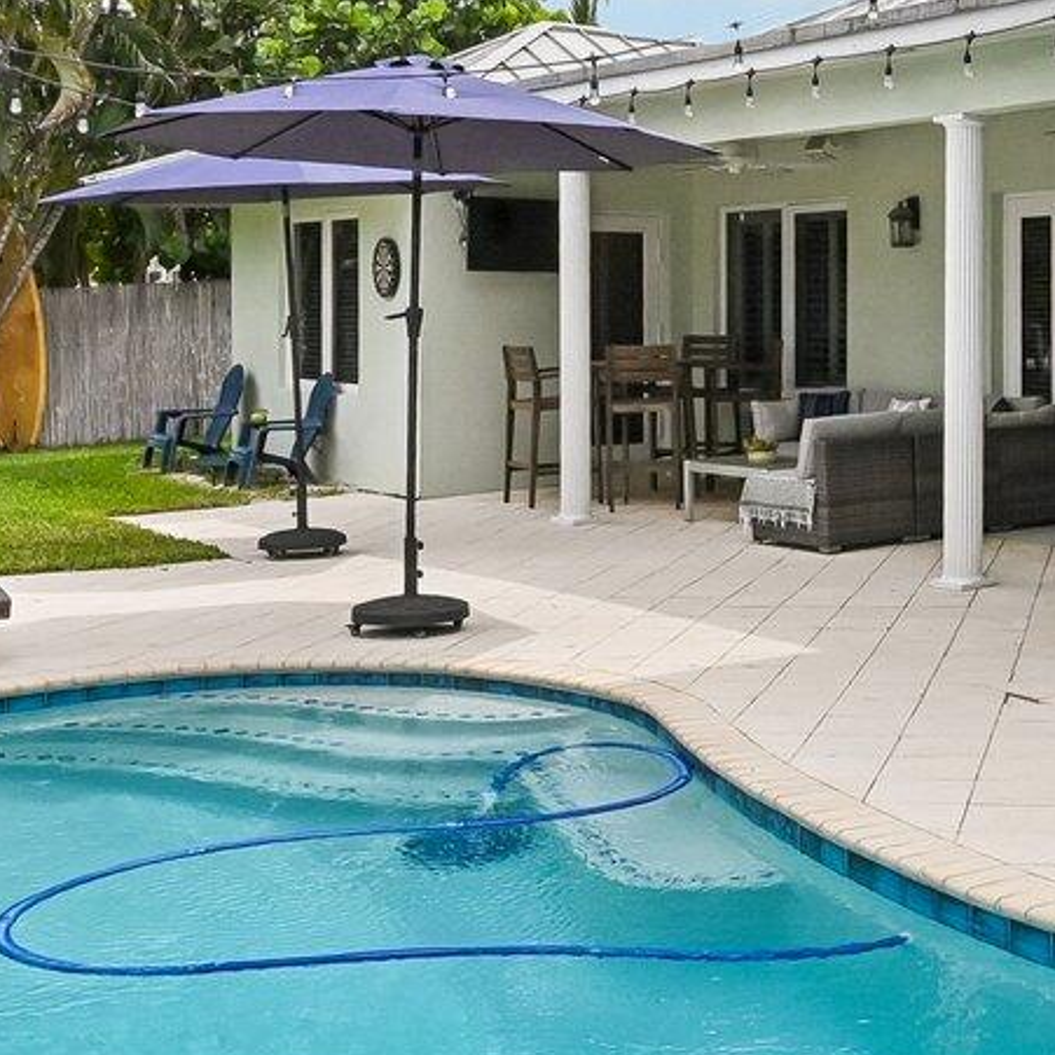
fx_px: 1862
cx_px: 947
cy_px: 319
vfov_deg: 31.3
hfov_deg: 30.3
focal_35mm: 54
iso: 1250
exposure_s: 1/4000
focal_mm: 14
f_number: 8
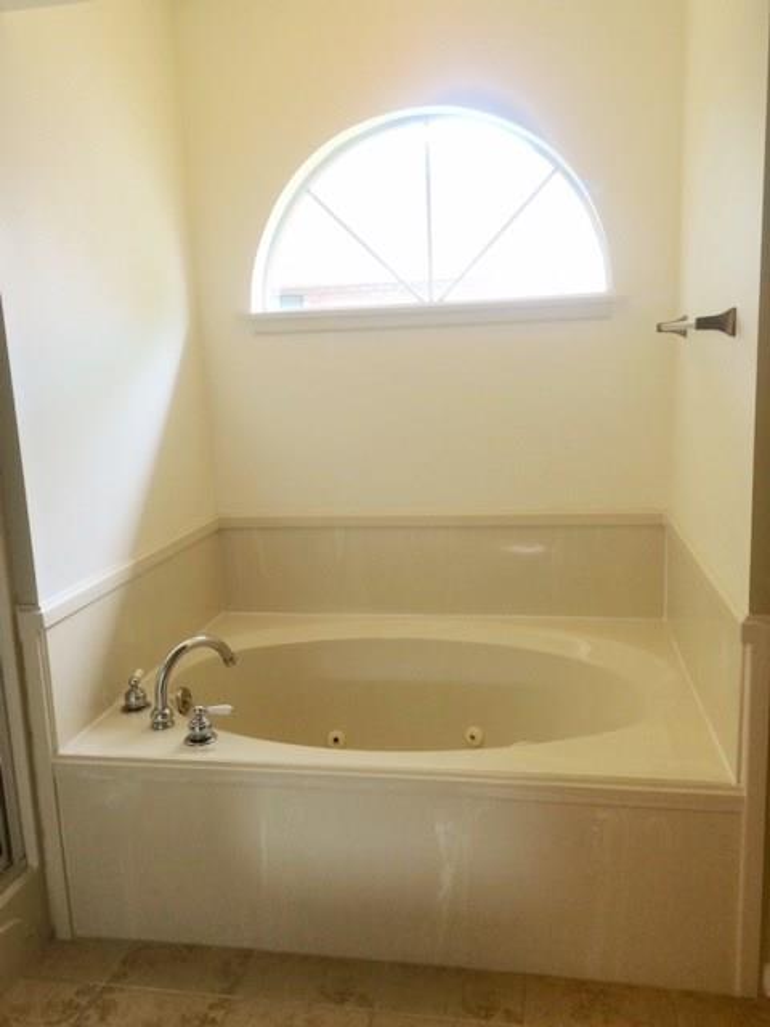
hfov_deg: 48.2
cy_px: 514
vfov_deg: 61.7
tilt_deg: -10.8
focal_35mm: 29
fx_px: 860
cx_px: 385
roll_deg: +0.8
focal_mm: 4.15
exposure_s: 1/30
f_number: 2.2
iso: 40
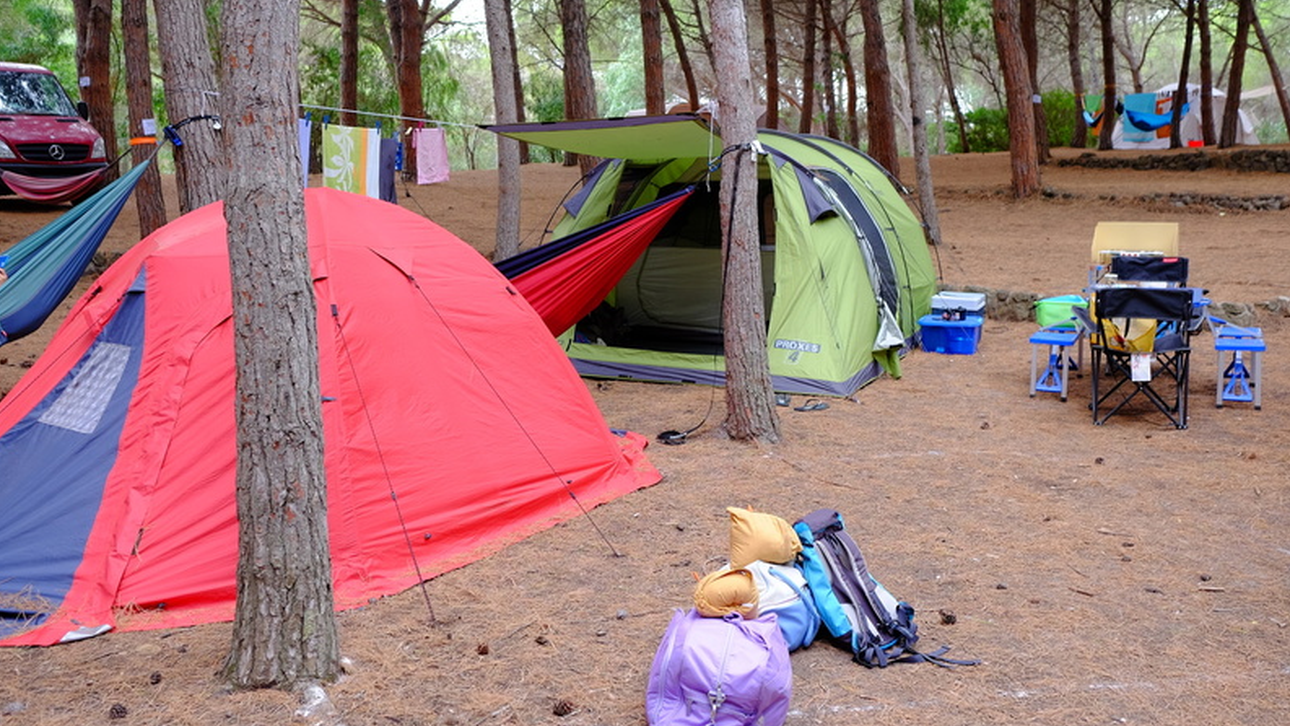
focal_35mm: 37
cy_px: 328
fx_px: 1266
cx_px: 643
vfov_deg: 32.0
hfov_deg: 54.0
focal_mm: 23
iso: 400
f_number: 4
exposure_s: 1/75
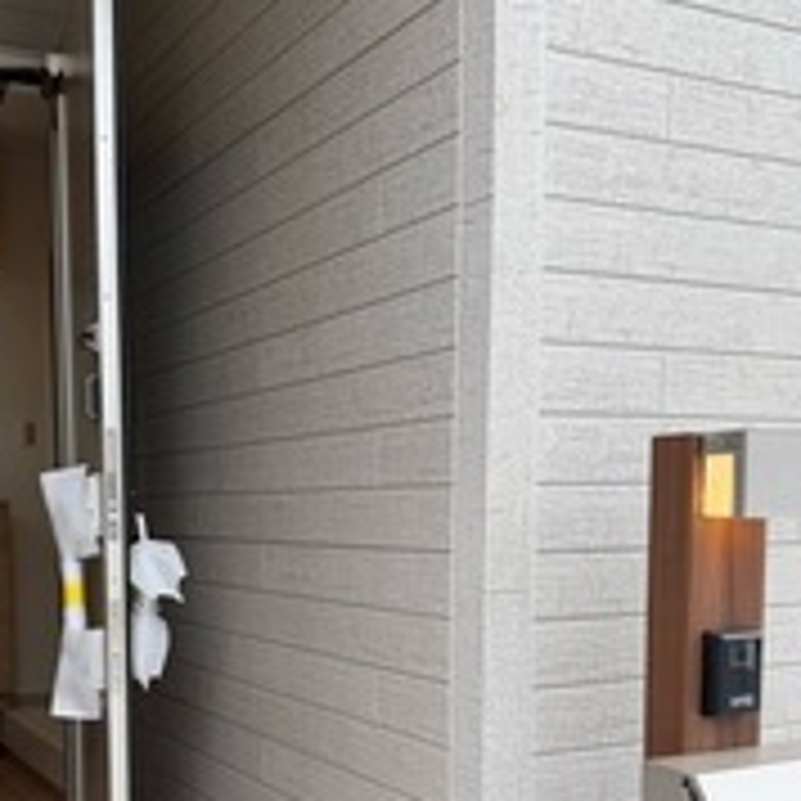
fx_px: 1126
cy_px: 616
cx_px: 252
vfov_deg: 38.0
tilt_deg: -5.2
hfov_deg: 38.6
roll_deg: +0.5
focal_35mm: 43
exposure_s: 1/403
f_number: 1.78
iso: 80
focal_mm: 6.76
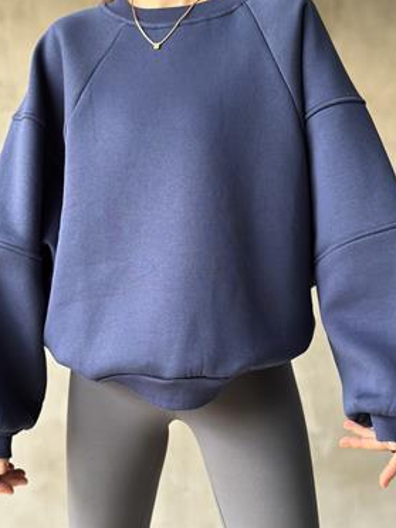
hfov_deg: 26.6
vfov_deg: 34.9
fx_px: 839
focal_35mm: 55
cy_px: 229
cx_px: 196
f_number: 1.78
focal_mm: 6.86
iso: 400
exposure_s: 1/40
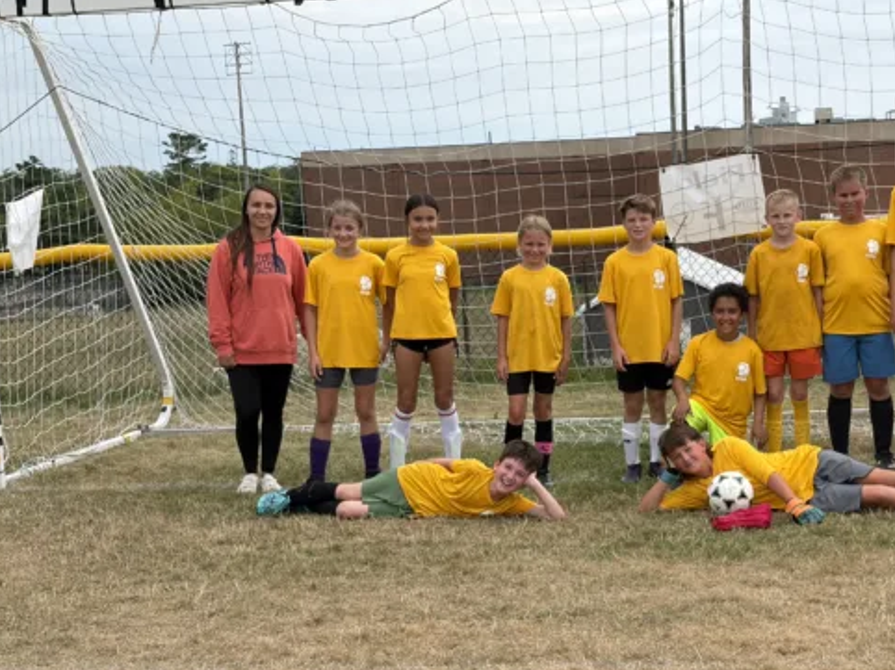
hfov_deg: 26.9
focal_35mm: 72
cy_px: 367
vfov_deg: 20.4
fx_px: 1861
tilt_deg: -9.1
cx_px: 593
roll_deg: +3.3
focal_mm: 5.96
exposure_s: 1/2994
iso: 32
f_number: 1.6
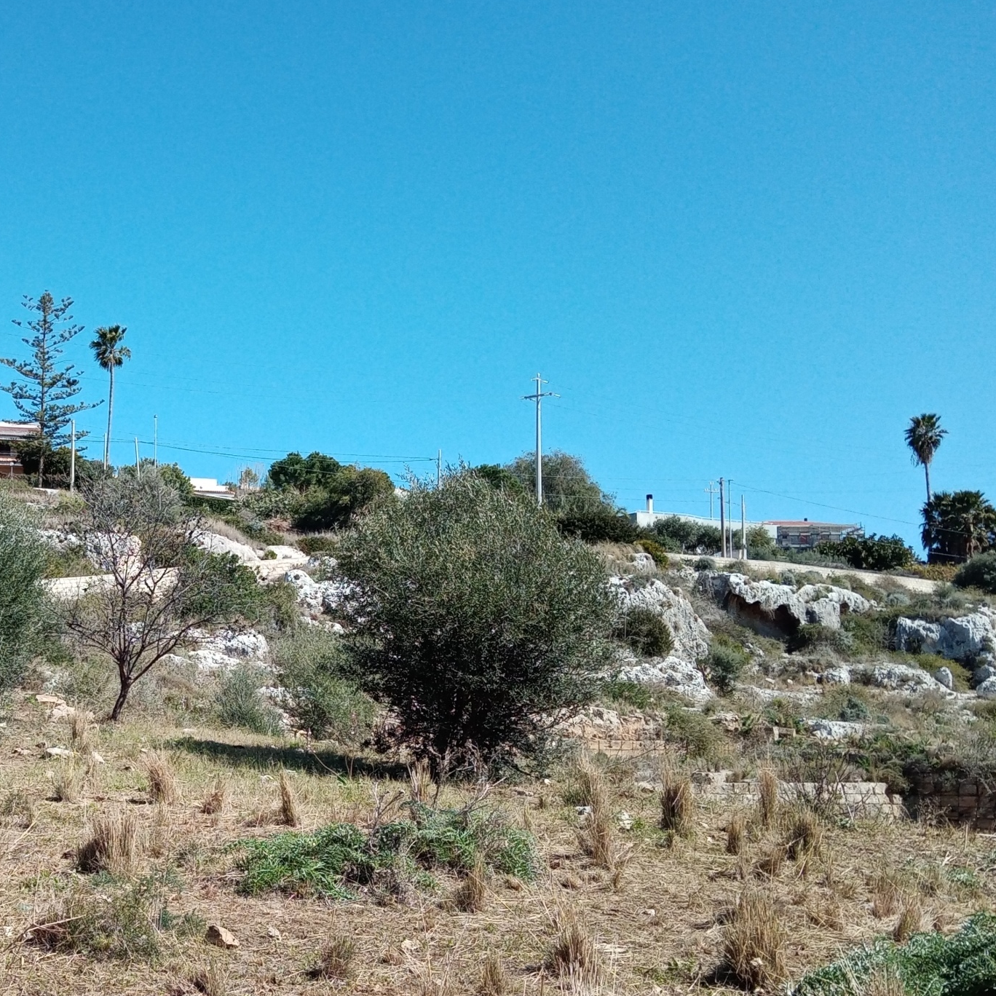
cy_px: 647
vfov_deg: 38.8
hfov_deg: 37.2
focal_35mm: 43
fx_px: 1400
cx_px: 144
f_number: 1.8
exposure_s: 1/1147
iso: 116
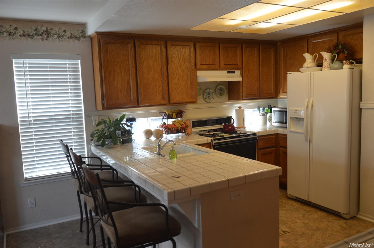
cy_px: 124
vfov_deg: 47.8
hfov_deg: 67.4
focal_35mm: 27
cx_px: 187
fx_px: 280
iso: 400
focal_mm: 18
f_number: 4.5
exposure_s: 1/80
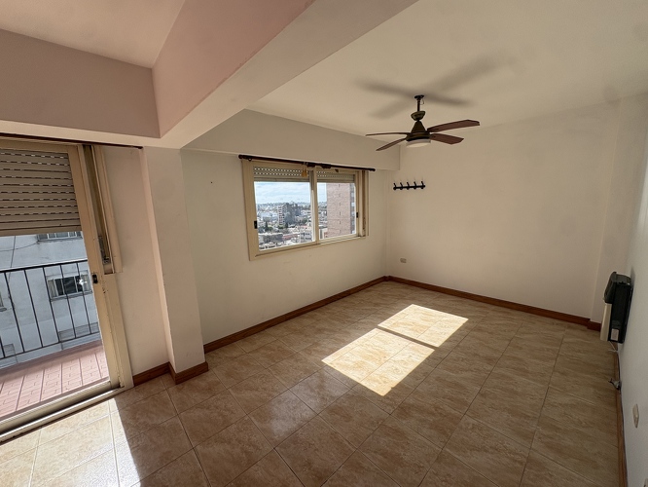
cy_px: 244
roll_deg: +2.7
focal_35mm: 14
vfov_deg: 85.7
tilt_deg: -9.0
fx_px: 262
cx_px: 324
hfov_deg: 102.0
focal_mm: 2.22
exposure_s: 1/993
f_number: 2.2
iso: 50
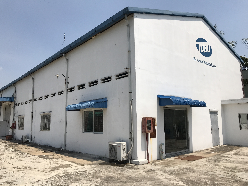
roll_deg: +0.6
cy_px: 93
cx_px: 124
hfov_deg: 63.4
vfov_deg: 49.7
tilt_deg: +6.8
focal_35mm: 28
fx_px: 201
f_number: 1.8
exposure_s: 1/5319
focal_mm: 3.99
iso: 20
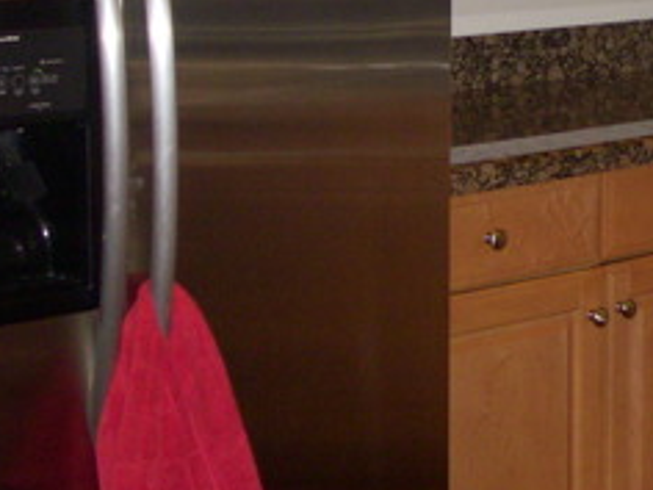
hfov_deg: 18.7
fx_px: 1943
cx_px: 611
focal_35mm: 103
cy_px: 80
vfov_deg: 14.3
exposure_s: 1/80
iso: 250
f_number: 3.3
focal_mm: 6.3
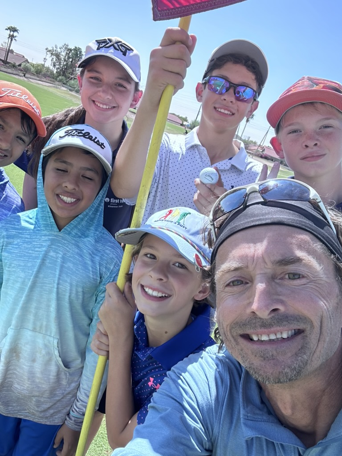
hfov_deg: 46.8
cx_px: 171
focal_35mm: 30
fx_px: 395
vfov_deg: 60.0
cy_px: 228
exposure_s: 1/510
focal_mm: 2.69
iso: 25
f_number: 1.9
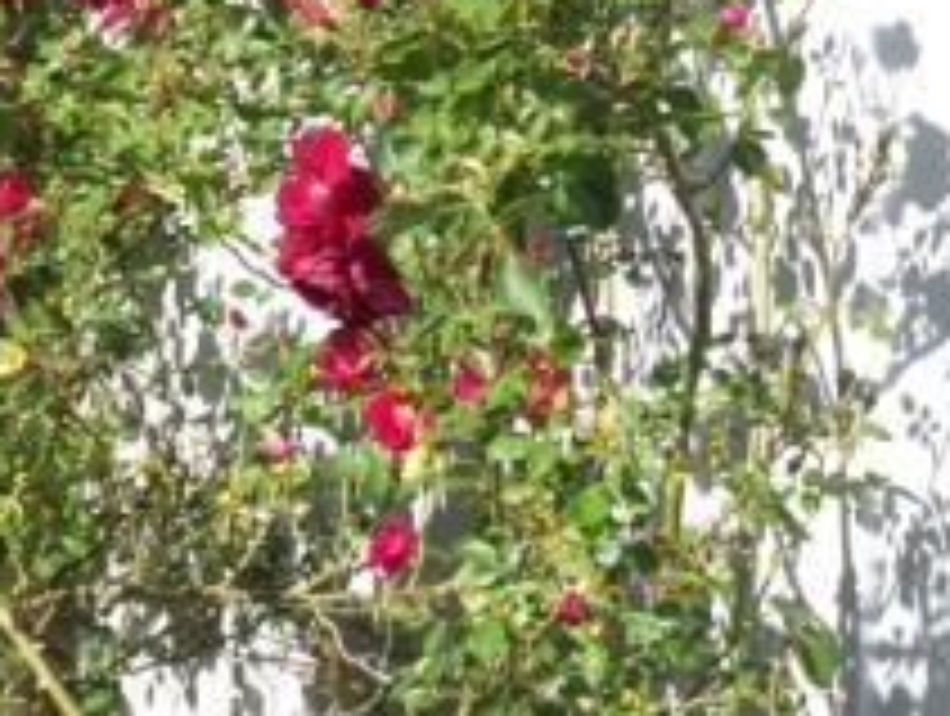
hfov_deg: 8.0
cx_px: 351
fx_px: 6818
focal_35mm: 248
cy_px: 45
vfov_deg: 6.0
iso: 64
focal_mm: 19.2
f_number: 4.4
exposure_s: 1/250
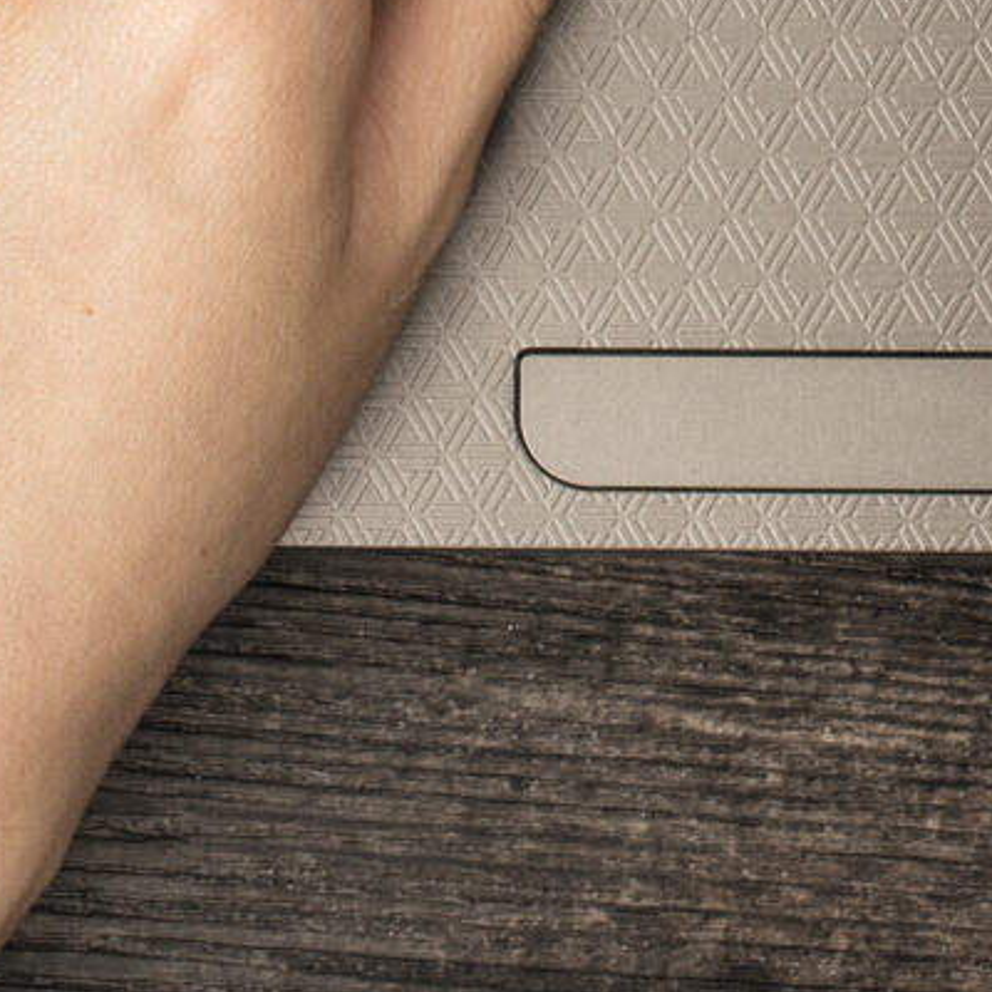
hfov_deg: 6.4
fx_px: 8819
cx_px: 1195
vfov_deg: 6.4
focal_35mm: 272
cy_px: -435
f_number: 13
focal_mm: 50
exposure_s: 1/160
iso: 50
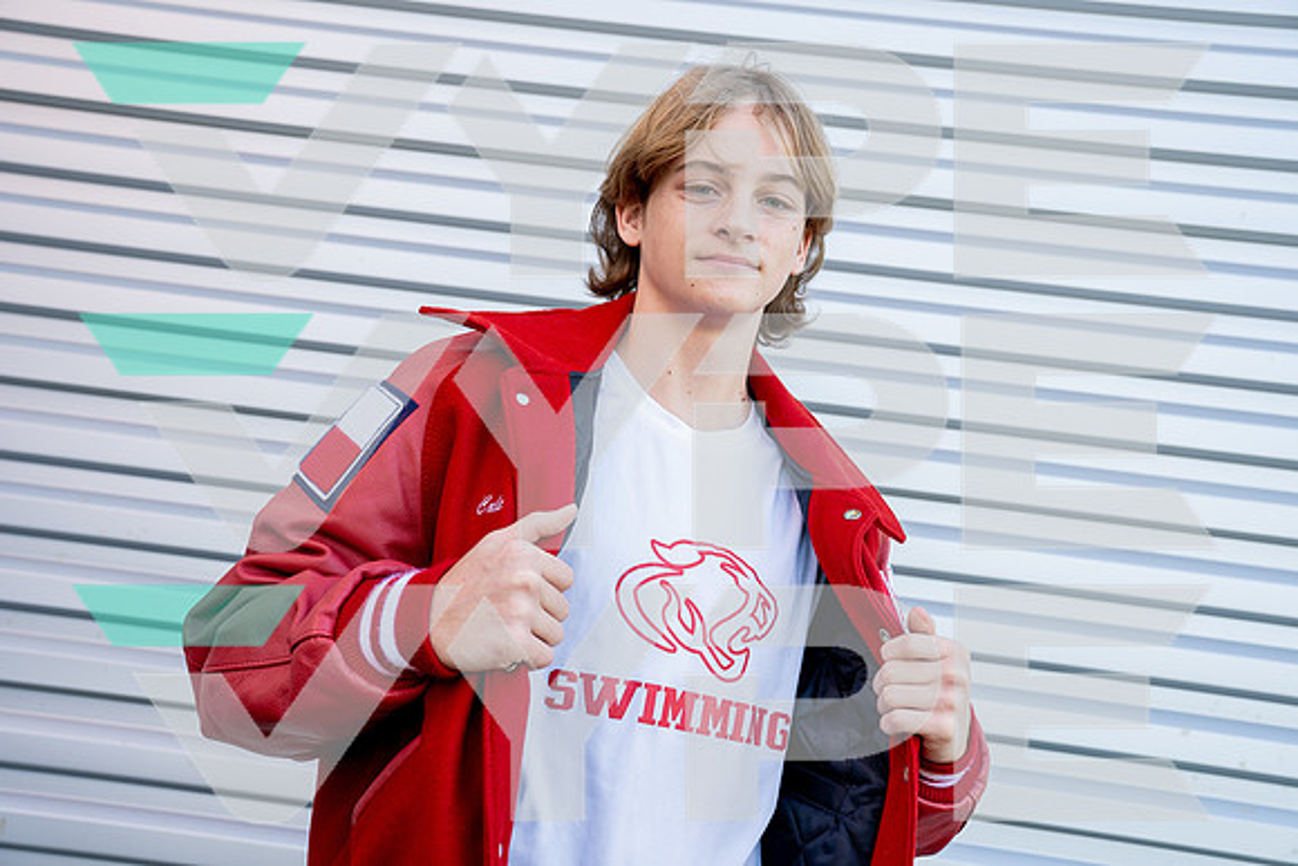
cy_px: 433
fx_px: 1479
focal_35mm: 41
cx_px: 649
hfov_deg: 47.4
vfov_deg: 32.6
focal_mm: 41
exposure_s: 1/125
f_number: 5
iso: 250
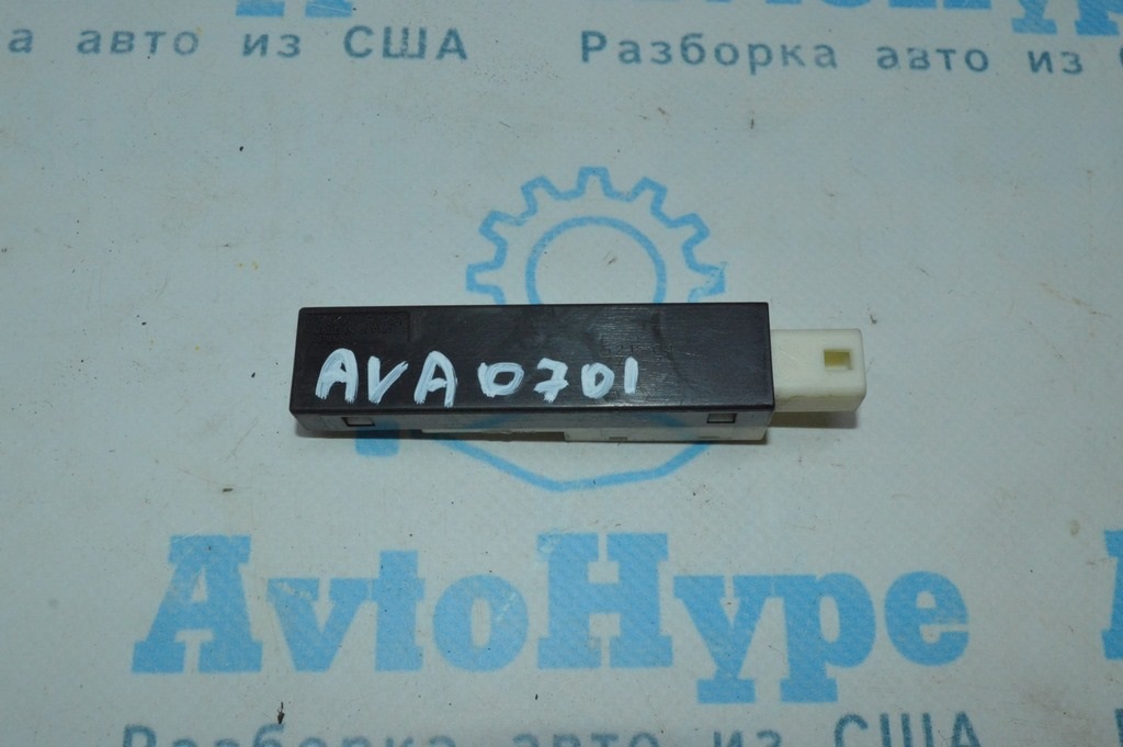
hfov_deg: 53.2
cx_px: 562
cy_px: 374
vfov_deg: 36.8
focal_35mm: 36
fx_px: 1122
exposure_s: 1/200
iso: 2200
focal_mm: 24
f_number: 16
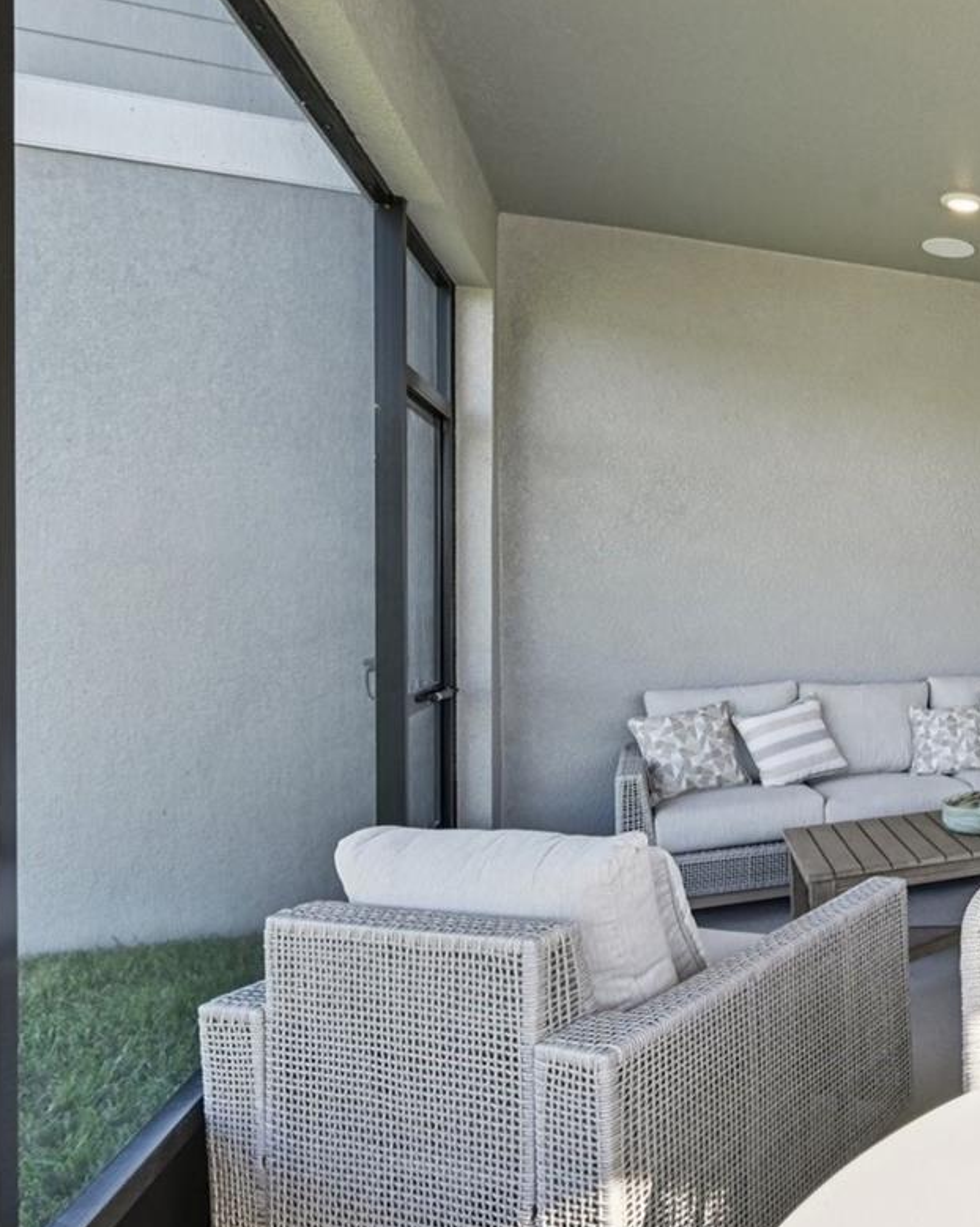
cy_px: 597
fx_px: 979
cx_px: 1175
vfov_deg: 64.1
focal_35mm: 27
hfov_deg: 38.9
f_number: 8
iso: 400
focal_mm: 14
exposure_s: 1/320
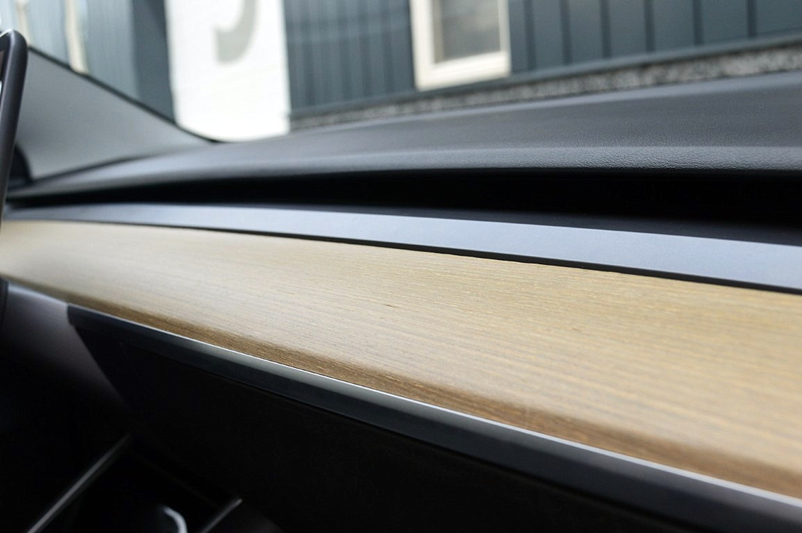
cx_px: 401
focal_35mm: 51
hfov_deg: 38.9
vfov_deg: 26.4
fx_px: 1135
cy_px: 266
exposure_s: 1/60
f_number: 8
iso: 560
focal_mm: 34
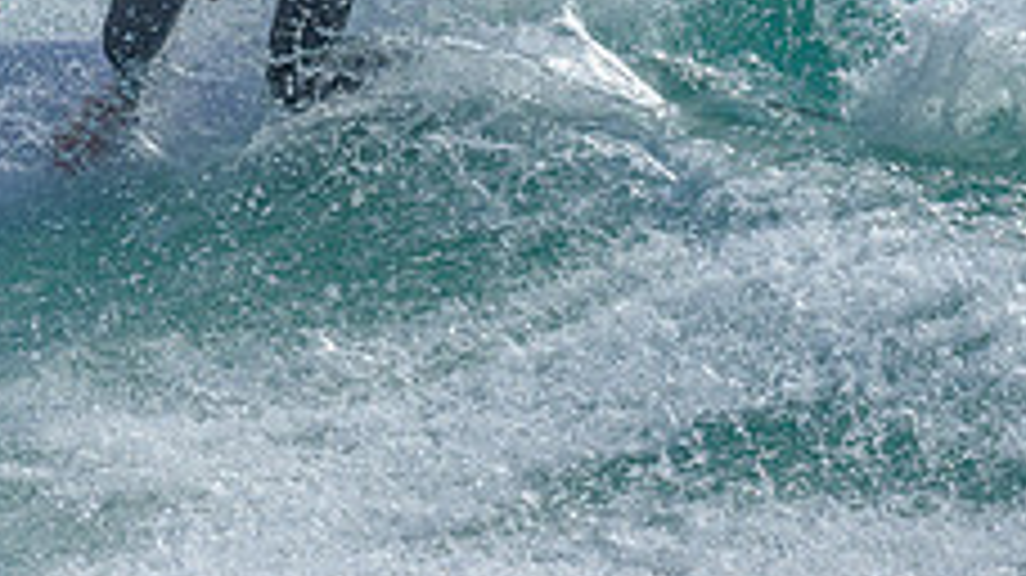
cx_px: -163
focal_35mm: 2813
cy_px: -387
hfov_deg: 0.8
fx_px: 76493
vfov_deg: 0.4
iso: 140
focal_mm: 800
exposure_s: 1/2000
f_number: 6.3
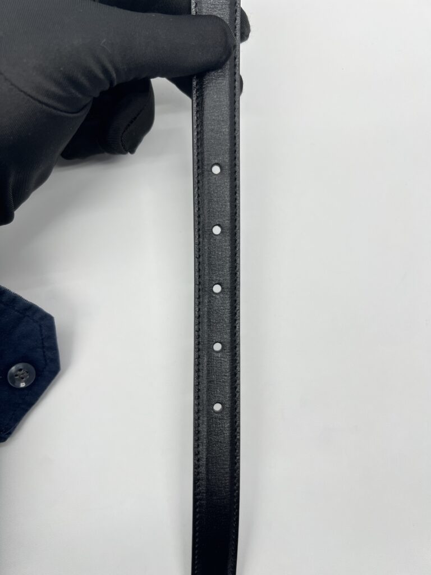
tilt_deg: -82.1
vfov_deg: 67.3
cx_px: 216
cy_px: 288
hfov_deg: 53.1
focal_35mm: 26
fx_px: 432
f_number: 1.5
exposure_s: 1/138
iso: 32
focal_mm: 5.7
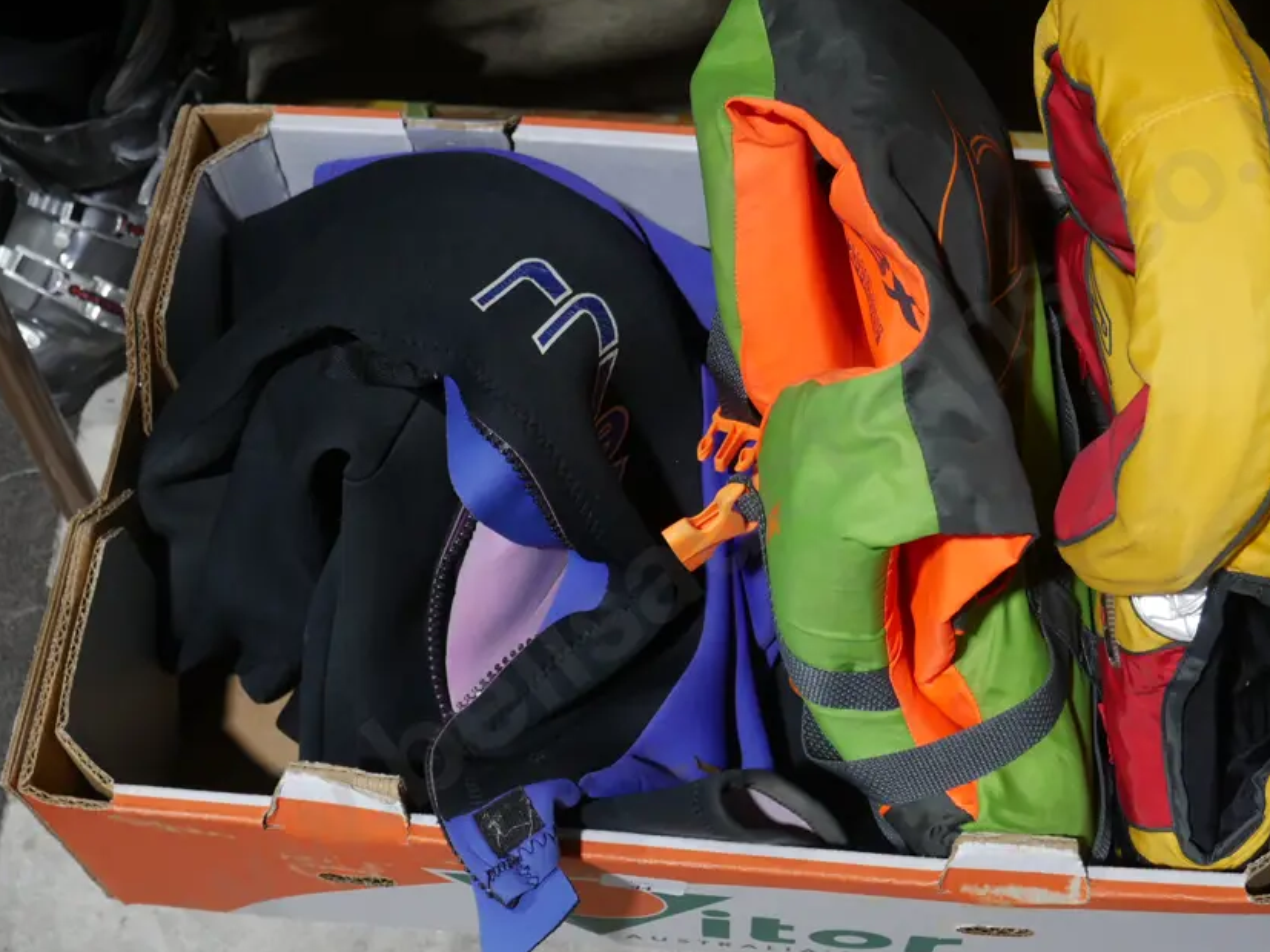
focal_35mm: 52
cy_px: 527
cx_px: 734
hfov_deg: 36.7
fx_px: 1908
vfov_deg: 28.0
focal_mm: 21
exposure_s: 1/60
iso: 400
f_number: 4.6
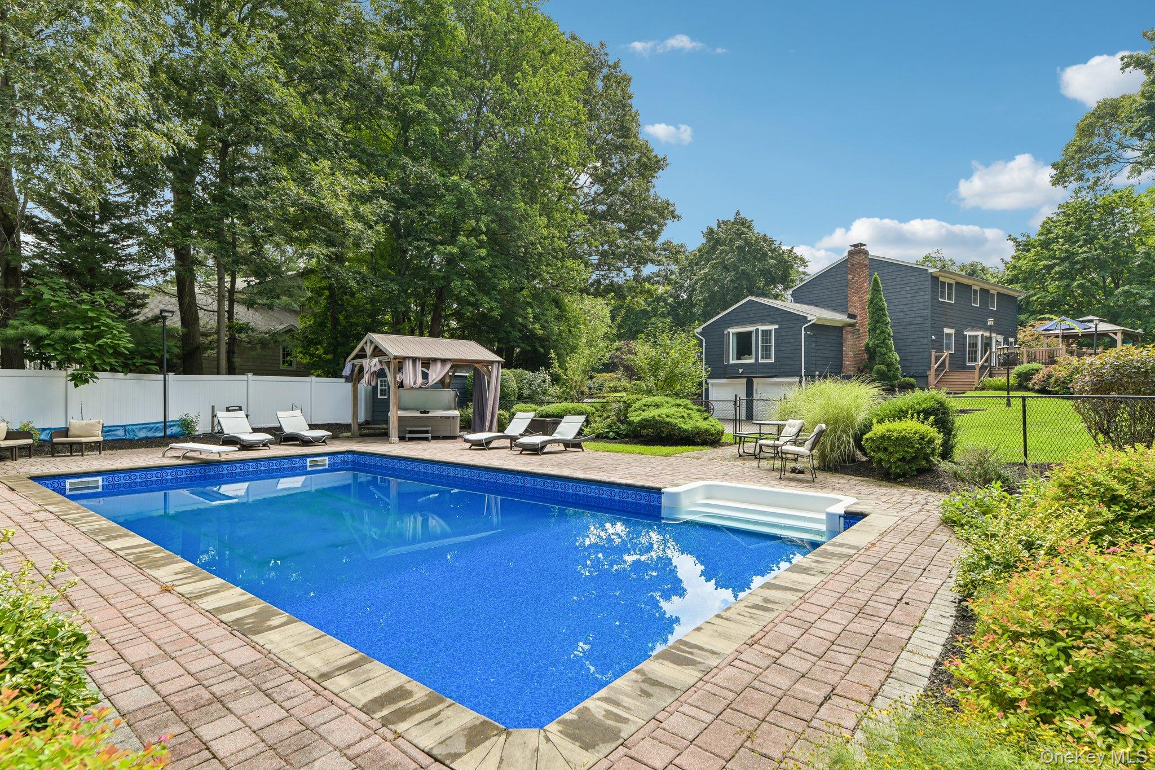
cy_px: 385
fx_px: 609
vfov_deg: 64.5
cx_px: 578
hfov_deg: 86.9
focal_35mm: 19
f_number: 9
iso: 160
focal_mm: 19
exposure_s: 1/100
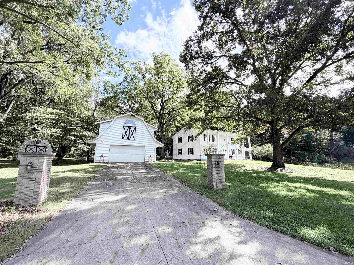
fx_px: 143
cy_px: 132
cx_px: 177
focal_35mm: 14
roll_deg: +0.2
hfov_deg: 102.1
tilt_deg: +10.0
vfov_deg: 85.7
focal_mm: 2.22
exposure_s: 1/502
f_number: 2.2
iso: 50
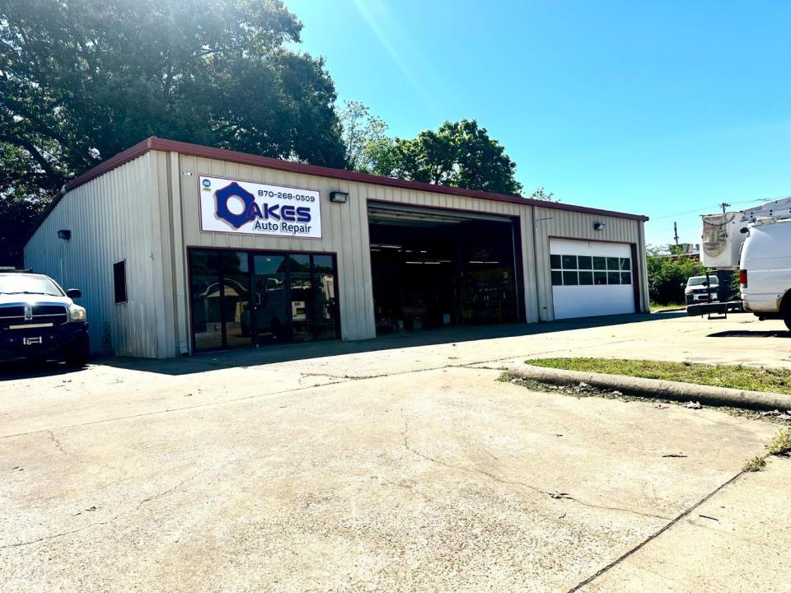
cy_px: 296
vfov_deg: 56.8
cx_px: 396
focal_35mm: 24
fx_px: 548
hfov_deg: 71.6
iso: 80
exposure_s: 1/5263
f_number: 1.78
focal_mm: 6.86
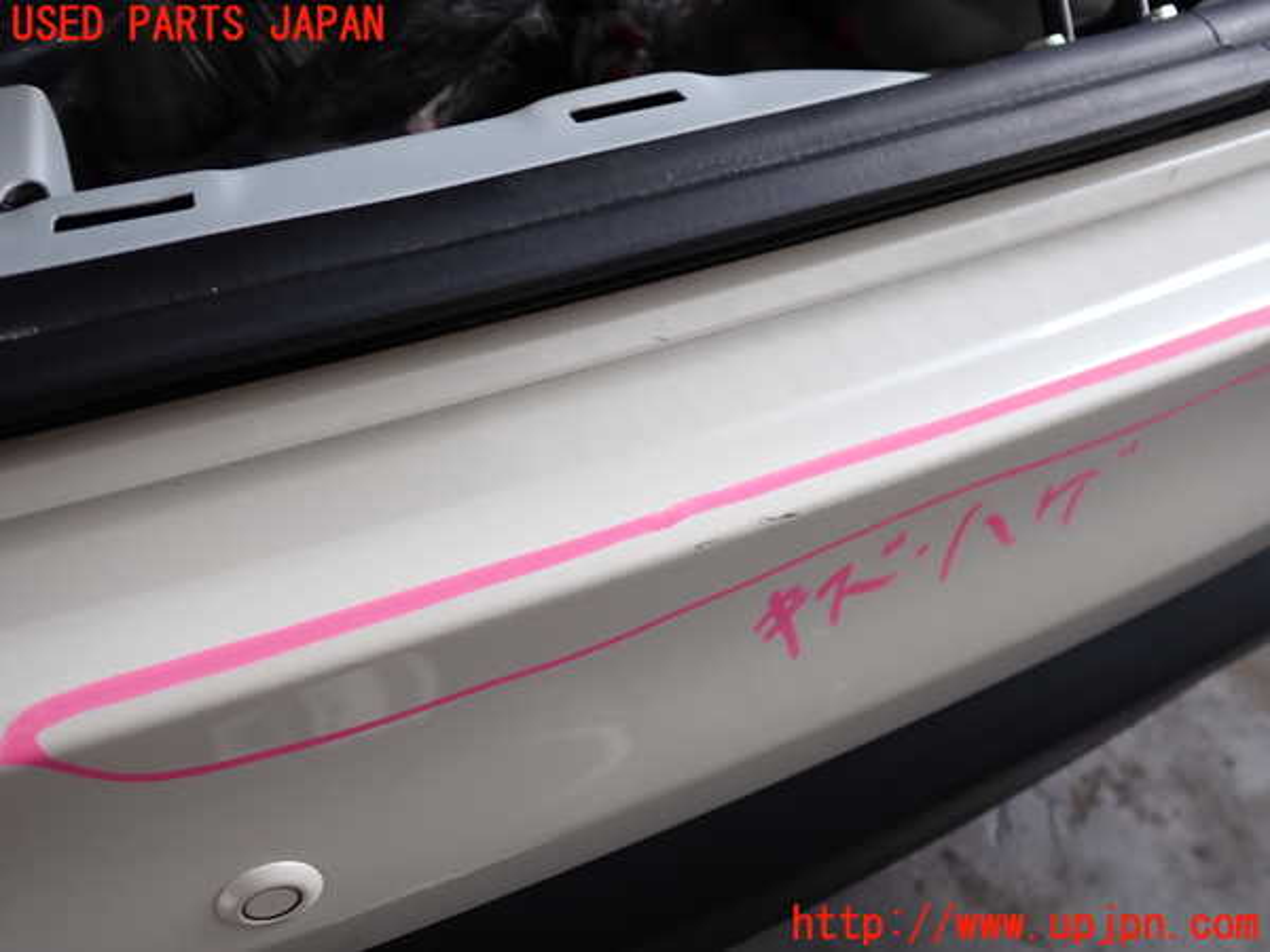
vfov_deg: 46.8
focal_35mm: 30
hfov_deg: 60.0
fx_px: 1101
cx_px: 635
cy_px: 476
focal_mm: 5.4
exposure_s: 1/125
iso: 100
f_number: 2.3
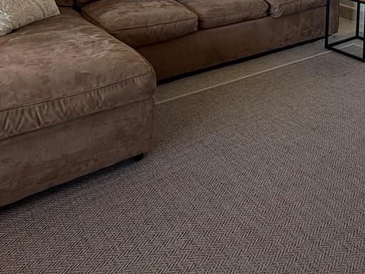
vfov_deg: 27.6
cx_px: 309
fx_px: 454
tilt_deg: -3.0
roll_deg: -1.1
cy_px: -88
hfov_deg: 41.3
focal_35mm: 43
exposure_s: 1/121
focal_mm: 2.22
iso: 125
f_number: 2.2
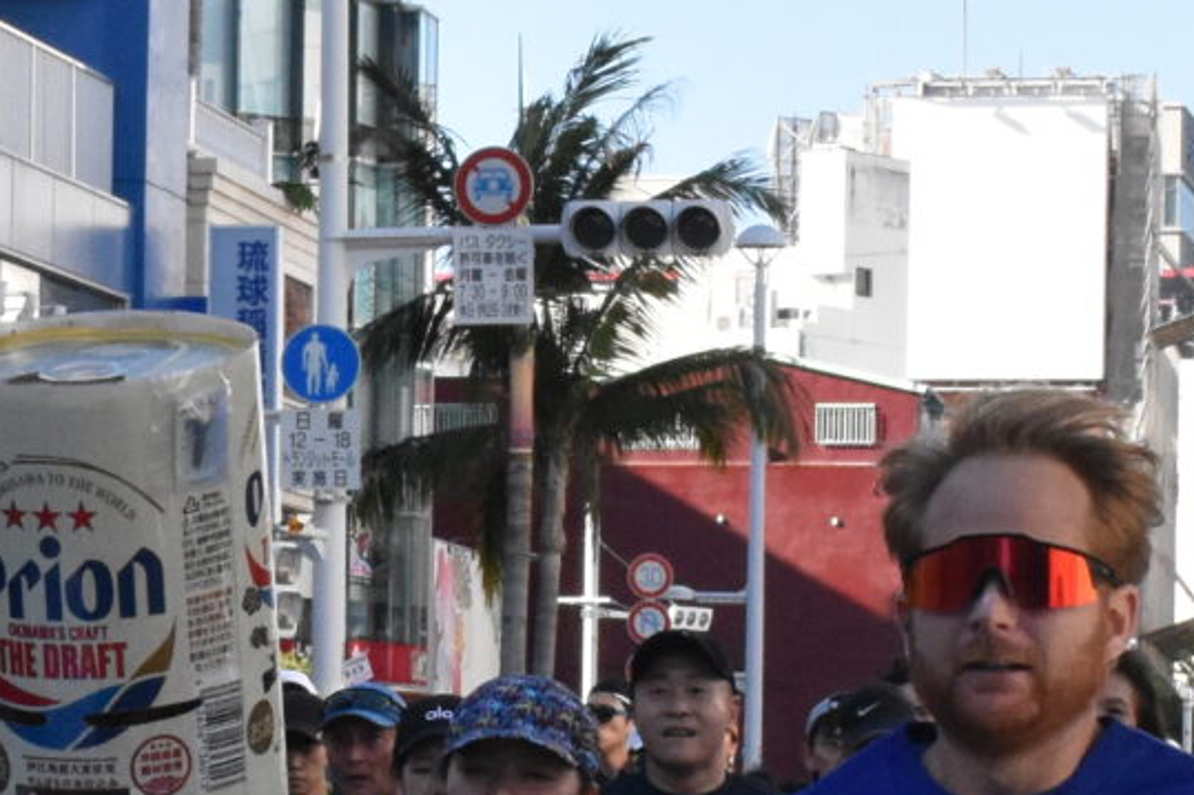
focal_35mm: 192
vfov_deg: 7.1
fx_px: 6378
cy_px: 858
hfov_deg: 10.7
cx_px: 235
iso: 2500
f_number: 14
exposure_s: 1/800
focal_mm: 27
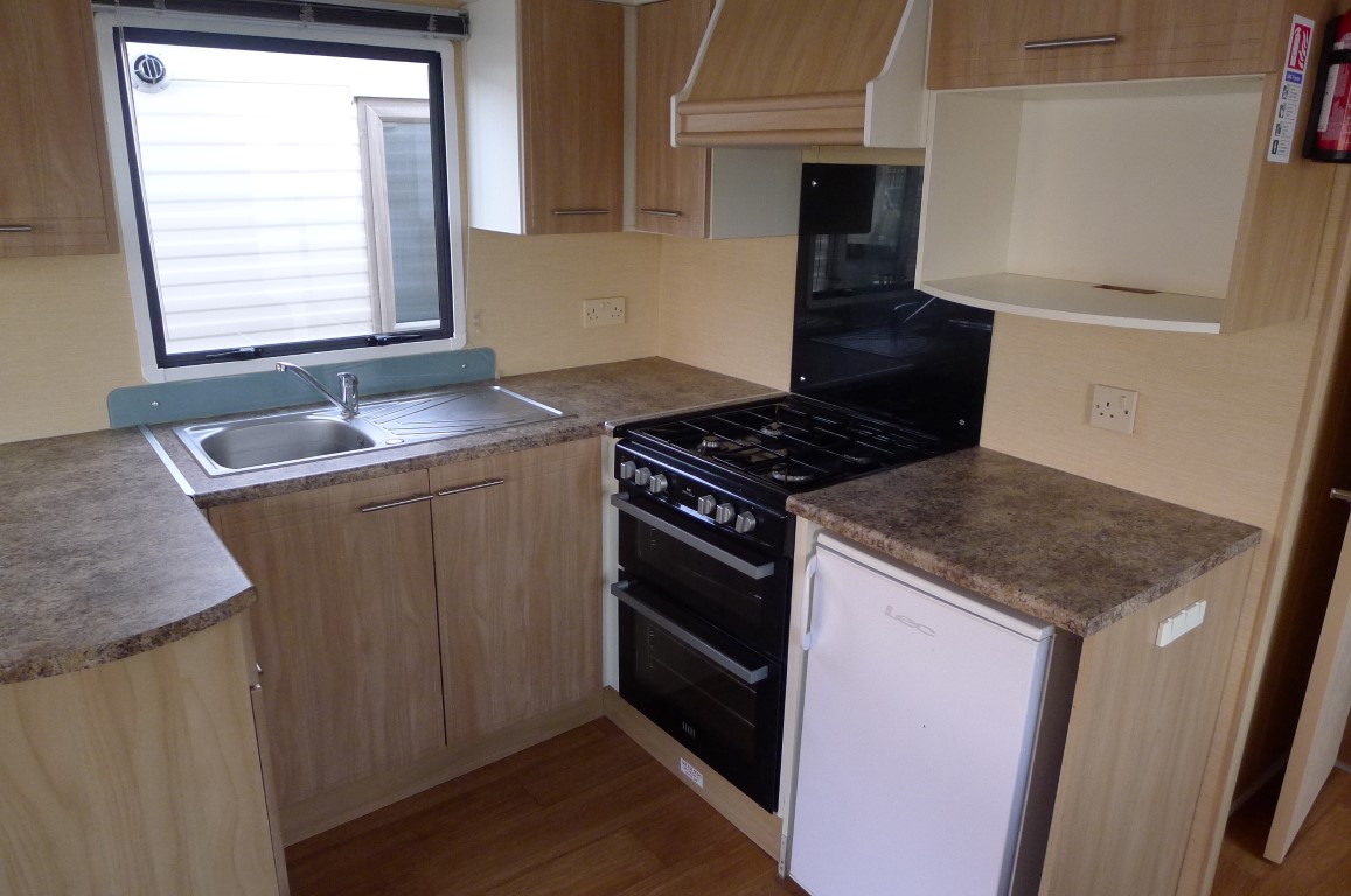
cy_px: 448
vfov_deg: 53.0
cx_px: 676
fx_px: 899
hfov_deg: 73.8
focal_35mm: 24
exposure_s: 1/60
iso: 320
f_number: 2
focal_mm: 5.1
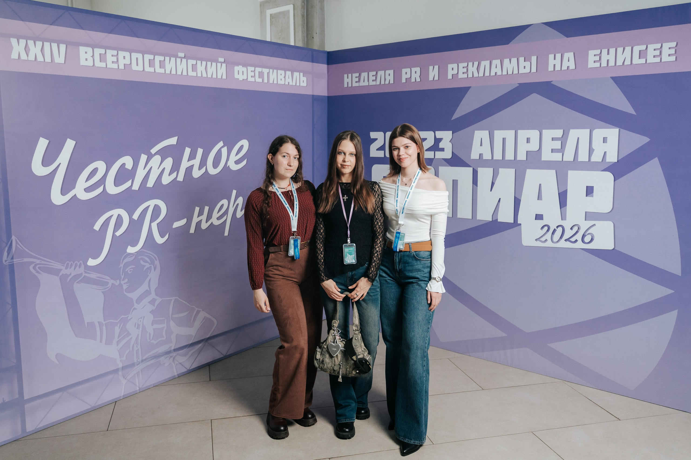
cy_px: 209
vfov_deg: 42.9
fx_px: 586
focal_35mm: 31
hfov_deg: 61.0
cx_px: 336
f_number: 2.8
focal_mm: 28
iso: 800
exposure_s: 1/160
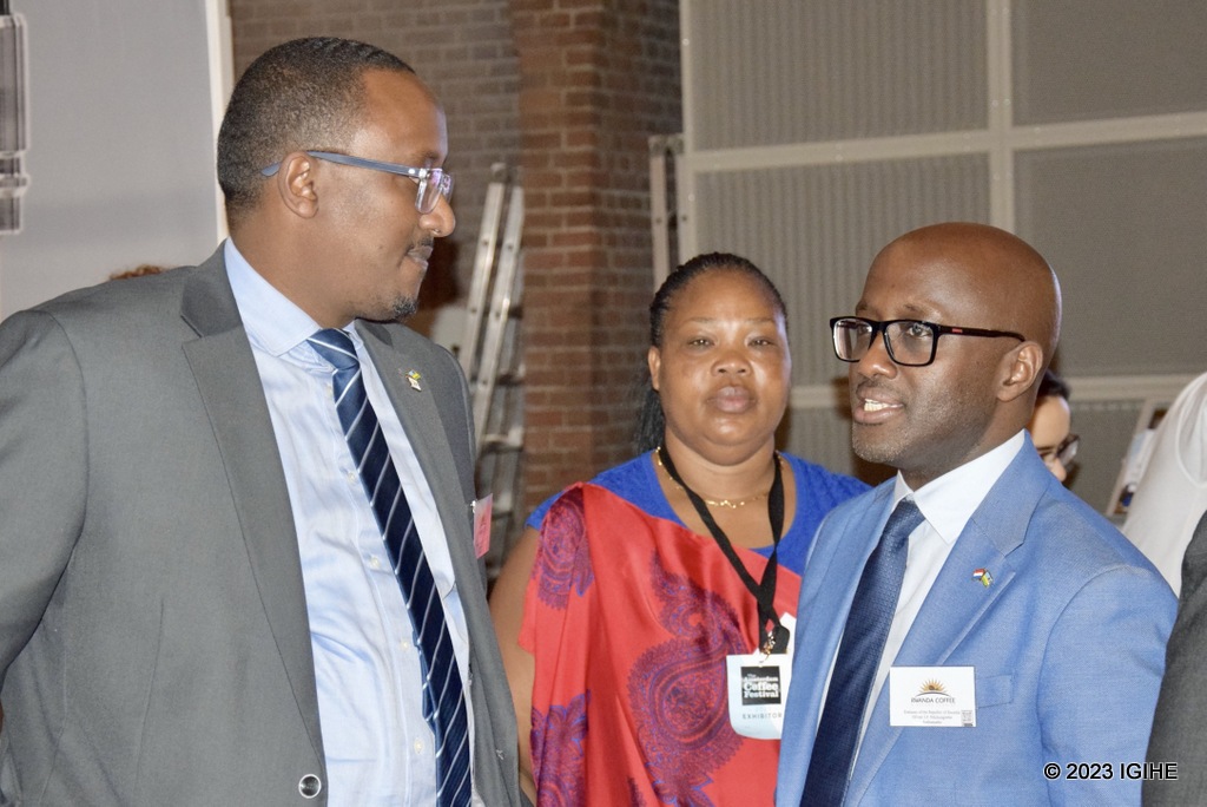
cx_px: 604
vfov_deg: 17.5
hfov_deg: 26.0
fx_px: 2617
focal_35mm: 78
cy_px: 404
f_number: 5
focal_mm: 52
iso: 3200
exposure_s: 1/60
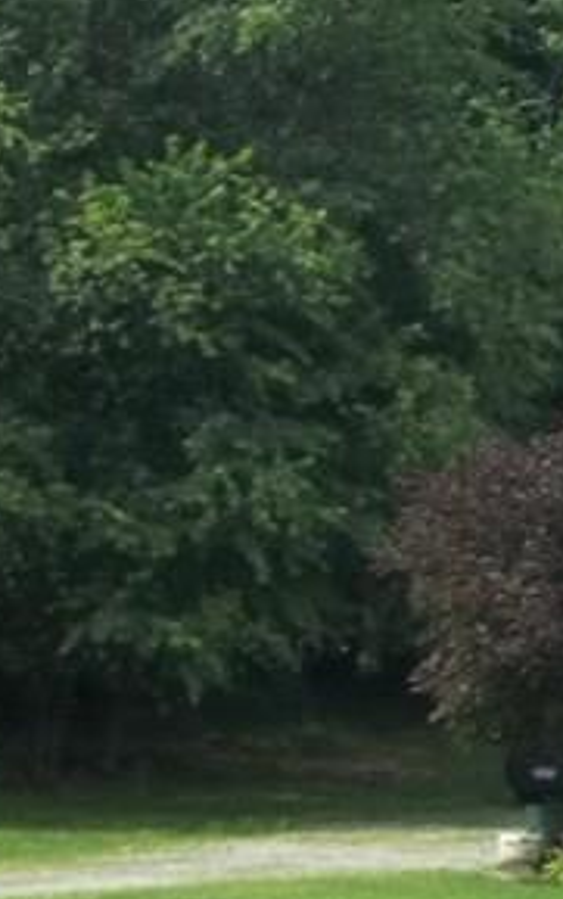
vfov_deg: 9.2
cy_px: 473
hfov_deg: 5.5
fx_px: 5614
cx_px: 1397
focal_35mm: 229
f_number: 4.1
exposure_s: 1/250
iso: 64
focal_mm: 11
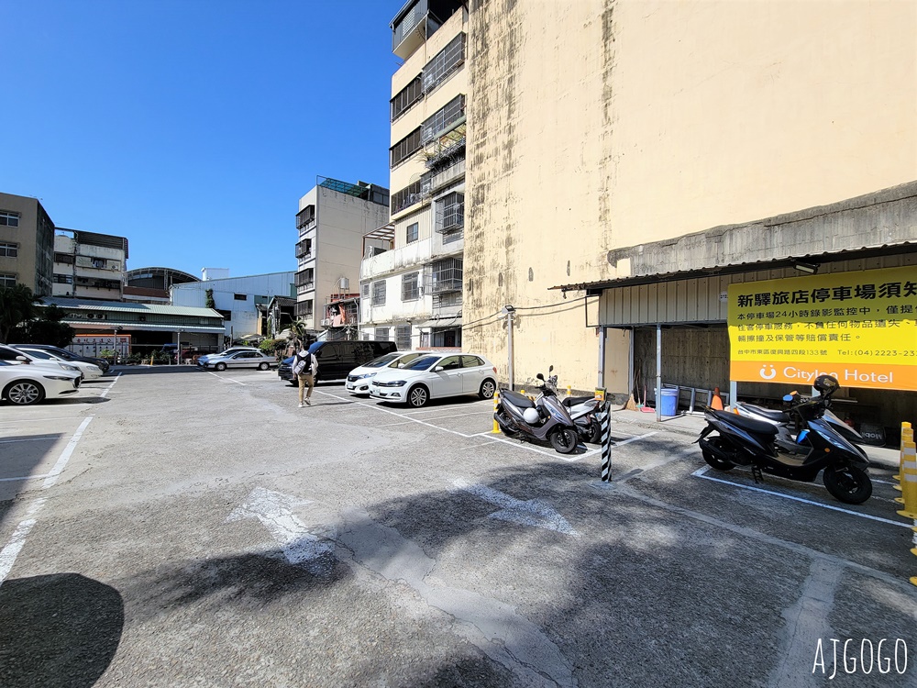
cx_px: 458
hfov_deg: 106.2
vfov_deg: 89.9
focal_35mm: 13
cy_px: 344
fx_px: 344
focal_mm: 2.2
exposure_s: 1/2565
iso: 50
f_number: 2.2
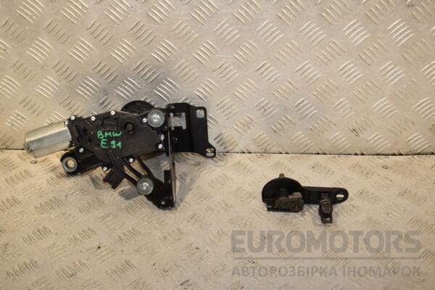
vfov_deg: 28.1
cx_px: 218
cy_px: 145
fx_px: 580
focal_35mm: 48
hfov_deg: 41.1
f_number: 6.3
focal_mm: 32
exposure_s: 1/200
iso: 800
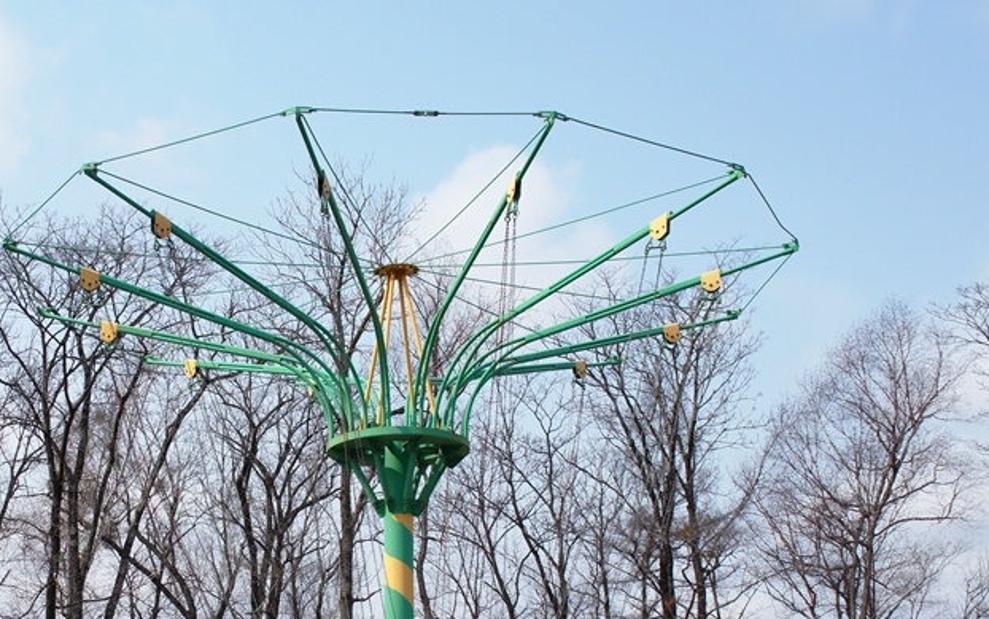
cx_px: 304
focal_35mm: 58
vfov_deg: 22.0
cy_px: 539
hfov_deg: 34.7
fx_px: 1559
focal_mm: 23
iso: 200
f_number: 8
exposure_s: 1/500
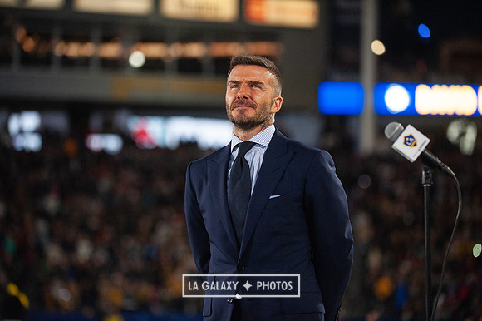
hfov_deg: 15.8
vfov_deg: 10.5
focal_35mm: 130
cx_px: 241
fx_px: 1739
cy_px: 160
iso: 3200
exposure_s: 1/2000
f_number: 2.8
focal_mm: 130
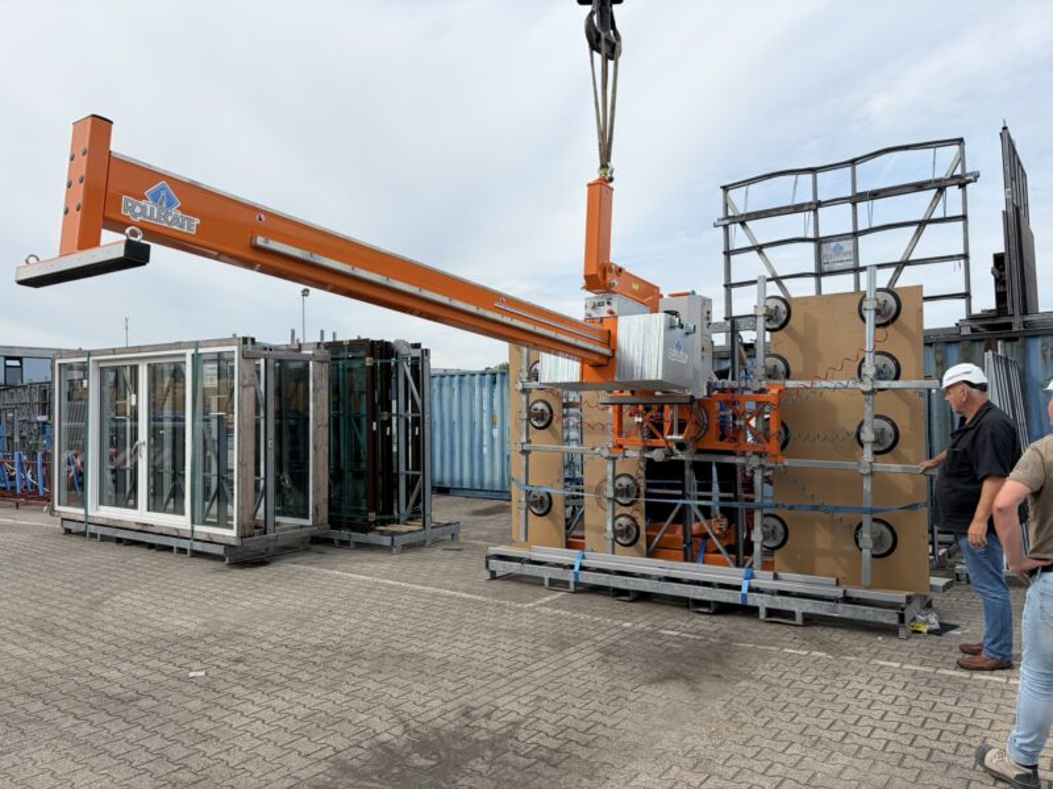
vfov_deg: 53.1
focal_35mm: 26
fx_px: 791
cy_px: 394
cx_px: 526
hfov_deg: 67.3
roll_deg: +3.6
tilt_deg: +2.4
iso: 50
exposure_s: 1/3831
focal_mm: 5.96
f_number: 1.6
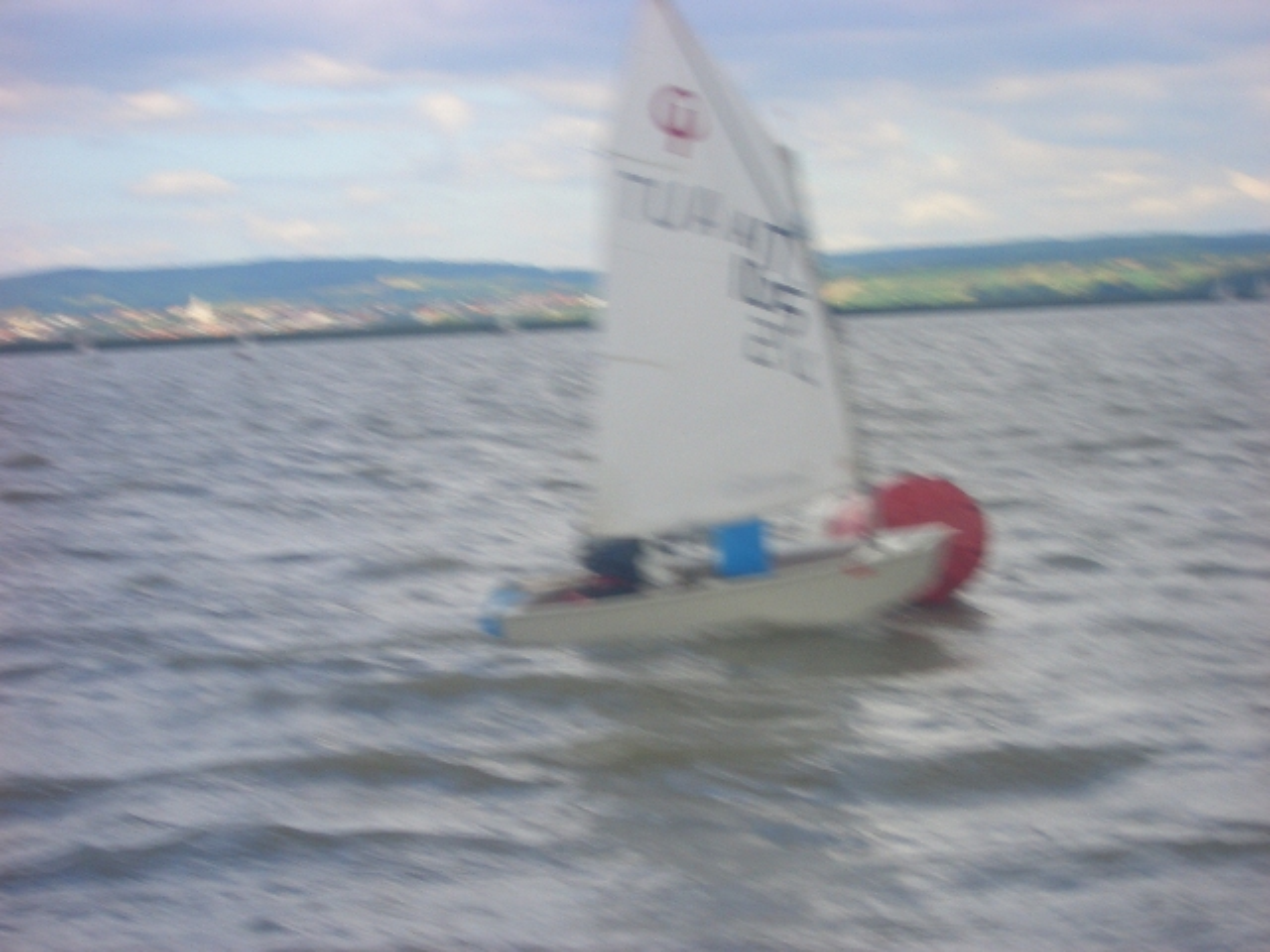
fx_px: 3852
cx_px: 635
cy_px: 476
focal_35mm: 105
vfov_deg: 14.1
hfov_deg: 18.7
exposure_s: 1/100
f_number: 7.7
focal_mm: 17.4
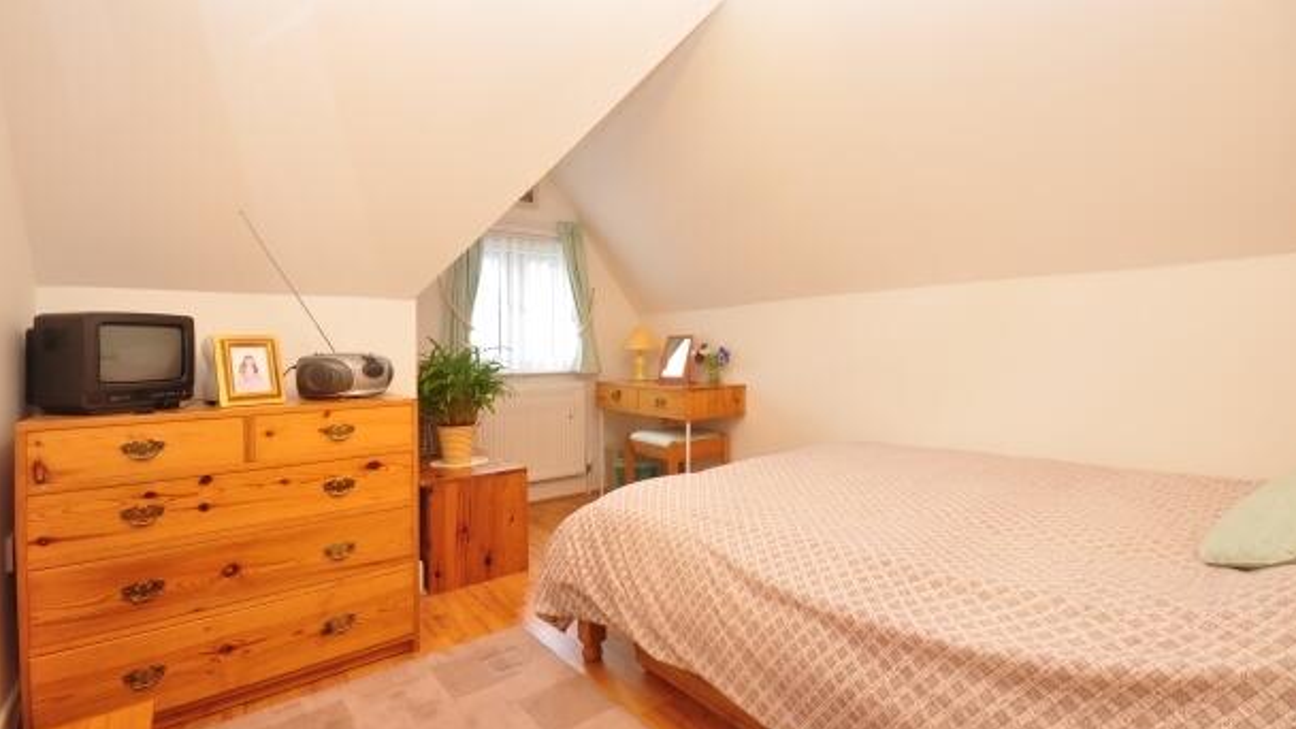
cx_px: 654
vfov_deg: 67.0
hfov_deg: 99.4
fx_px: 550
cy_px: 335
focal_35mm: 16
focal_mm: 10
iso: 200
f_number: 13
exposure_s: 1.6
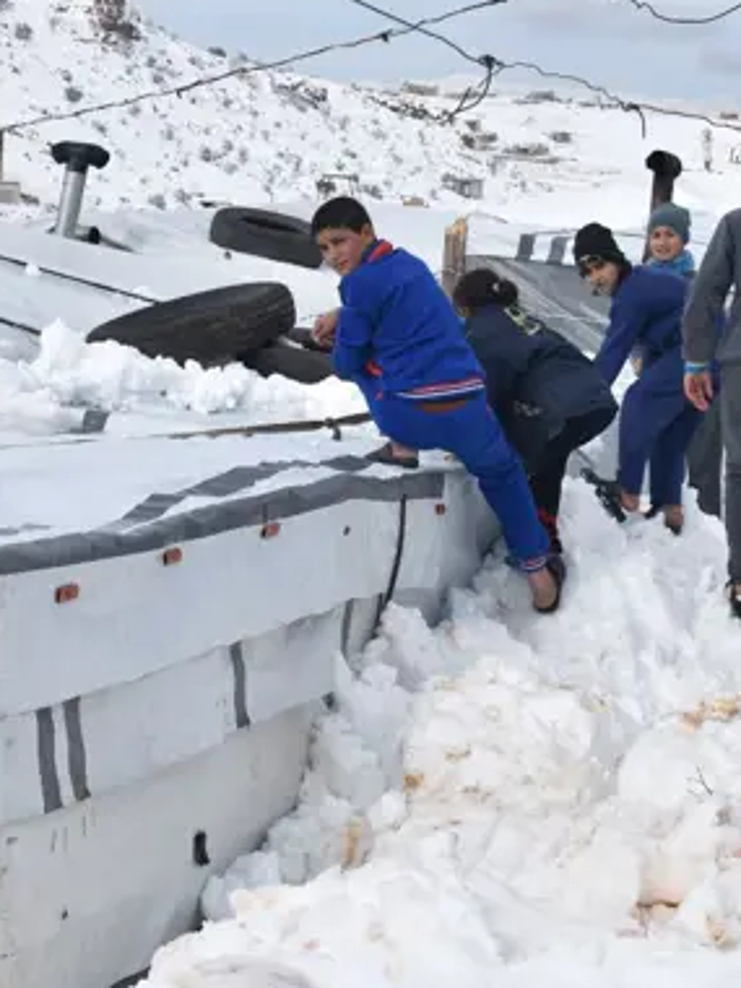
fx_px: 2572
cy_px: 268
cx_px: 403
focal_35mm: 90
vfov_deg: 21.6
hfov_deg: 16.4
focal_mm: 27
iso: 110
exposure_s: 1/500
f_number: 8
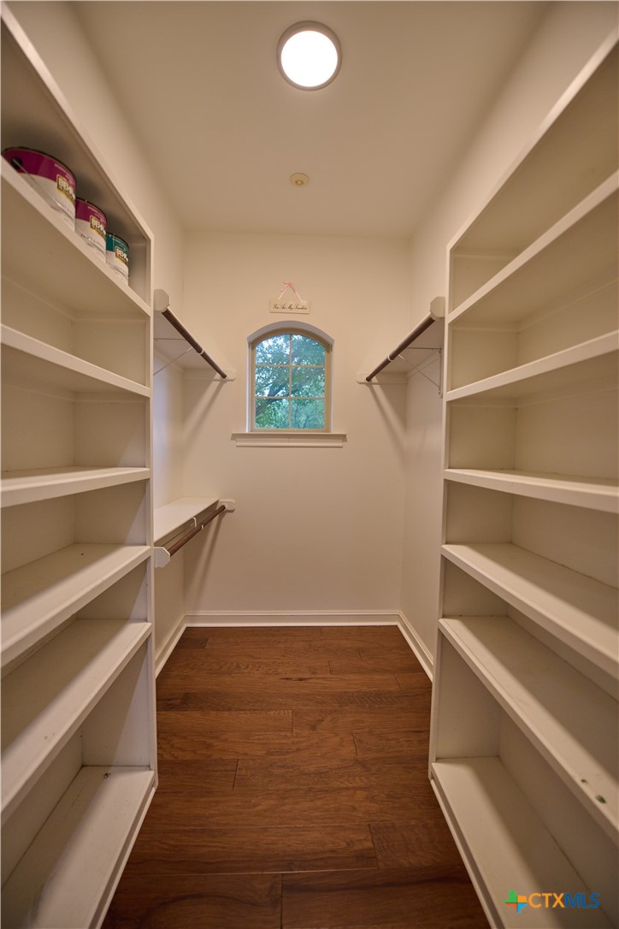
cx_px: 310
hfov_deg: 81.2
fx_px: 361
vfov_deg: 104.3
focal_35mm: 14
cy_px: 464
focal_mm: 14
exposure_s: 1/125
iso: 640
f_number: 2.8
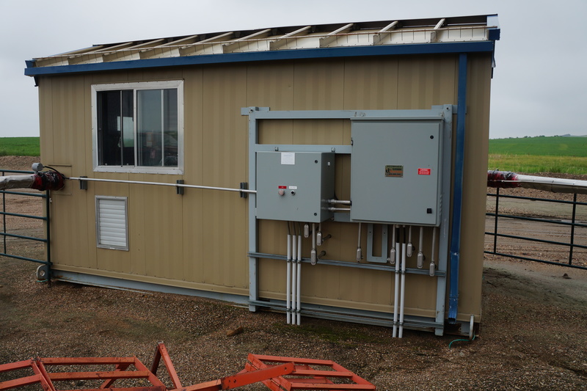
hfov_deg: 61.9
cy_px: 196
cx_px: 294
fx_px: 489
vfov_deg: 43.6
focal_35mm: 30
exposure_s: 1/80
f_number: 5.6
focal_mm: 20
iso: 100
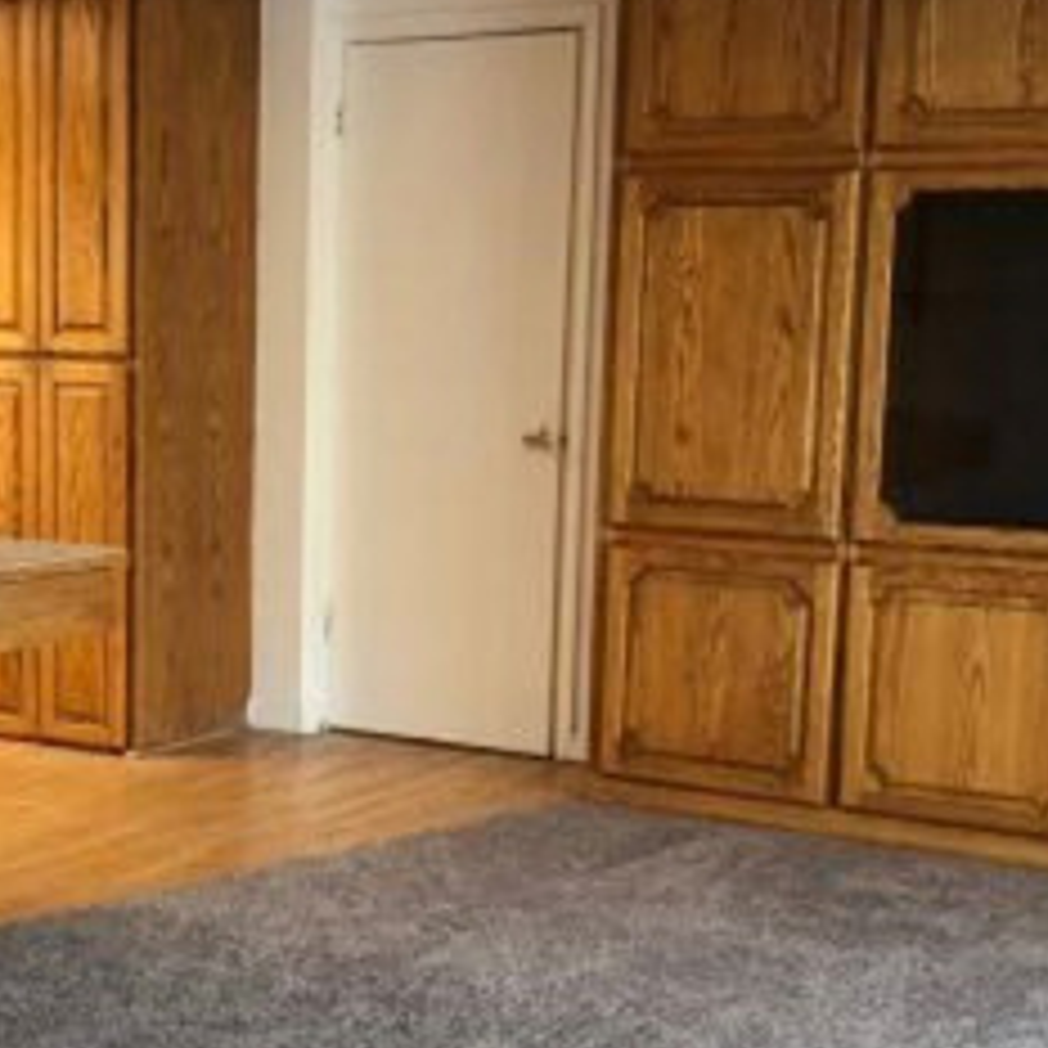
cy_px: 688
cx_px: 270
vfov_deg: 25.2
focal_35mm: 68
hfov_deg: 25.1
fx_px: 2329
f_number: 1.8
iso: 40
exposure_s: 1/30
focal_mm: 3.99
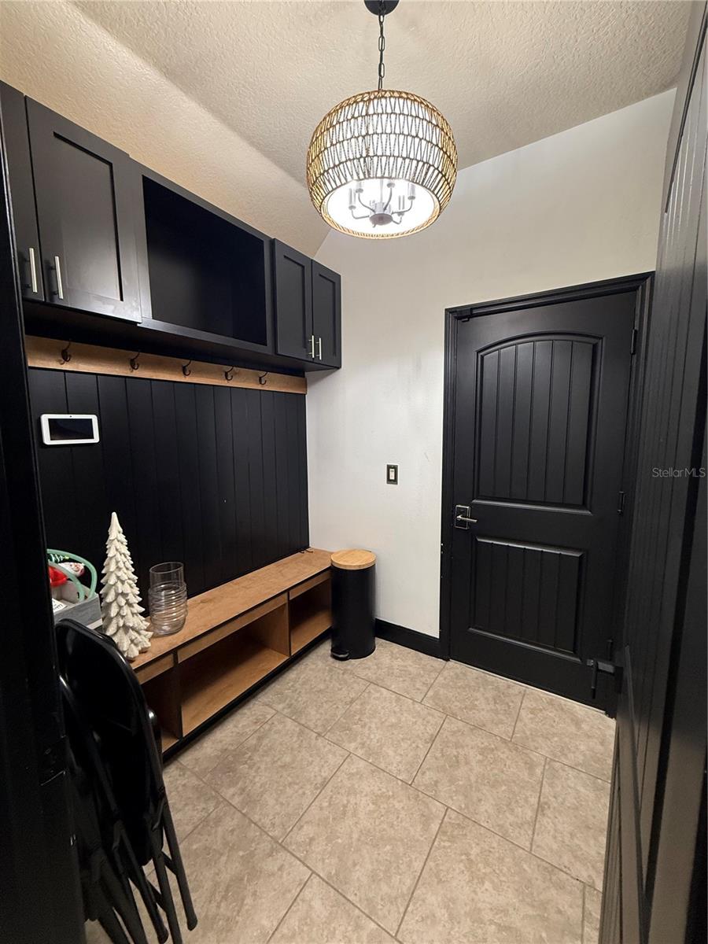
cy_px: 472
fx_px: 382
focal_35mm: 14
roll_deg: -0.3
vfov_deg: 102.1
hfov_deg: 85.7
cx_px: 354
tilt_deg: -5.8
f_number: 2.2
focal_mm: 2.22
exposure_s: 1/60
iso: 250
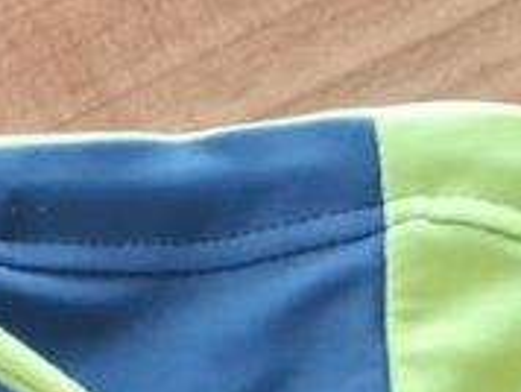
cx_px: -398
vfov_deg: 9.6
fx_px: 2200
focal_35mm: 146
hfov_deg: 12.4
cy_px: 766
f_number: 1.8
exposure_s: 1/50
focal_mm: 5.4
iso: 400
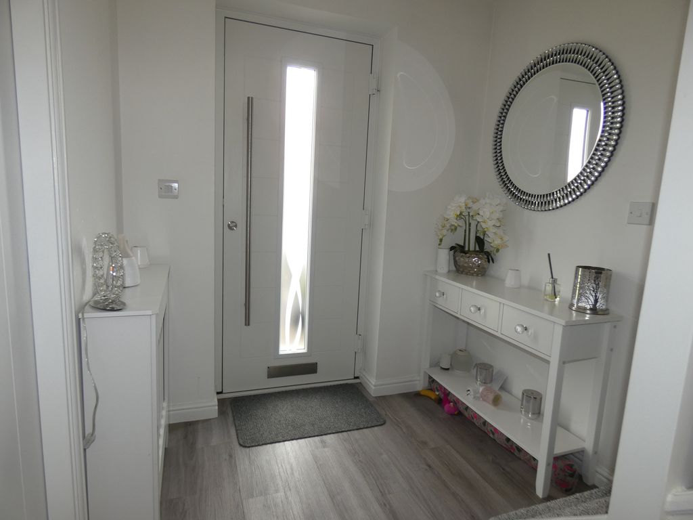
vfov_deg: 66.0
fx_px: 400
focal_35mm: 20
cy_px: 260
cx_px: 346
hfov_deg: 81.7
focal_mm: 3.6
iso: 125
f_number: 2.8
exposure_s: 1/60
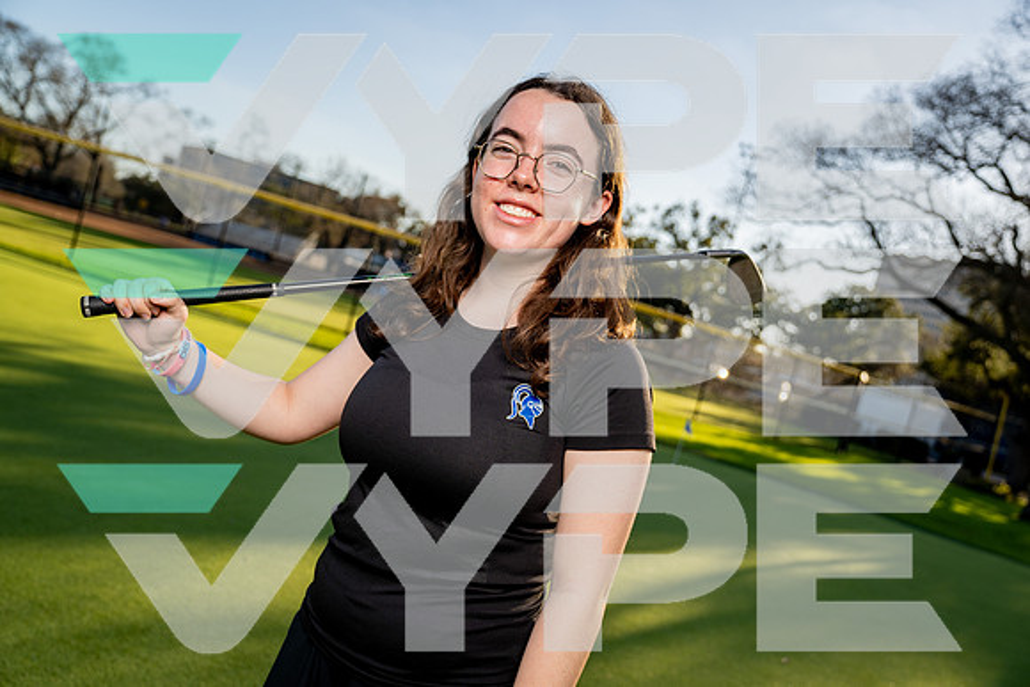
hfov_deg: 57.2
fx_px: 944
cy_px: 344
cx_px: 515
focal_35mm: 33
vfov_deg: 40.0
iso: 100
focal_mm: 33
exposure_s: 1/800
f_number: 4
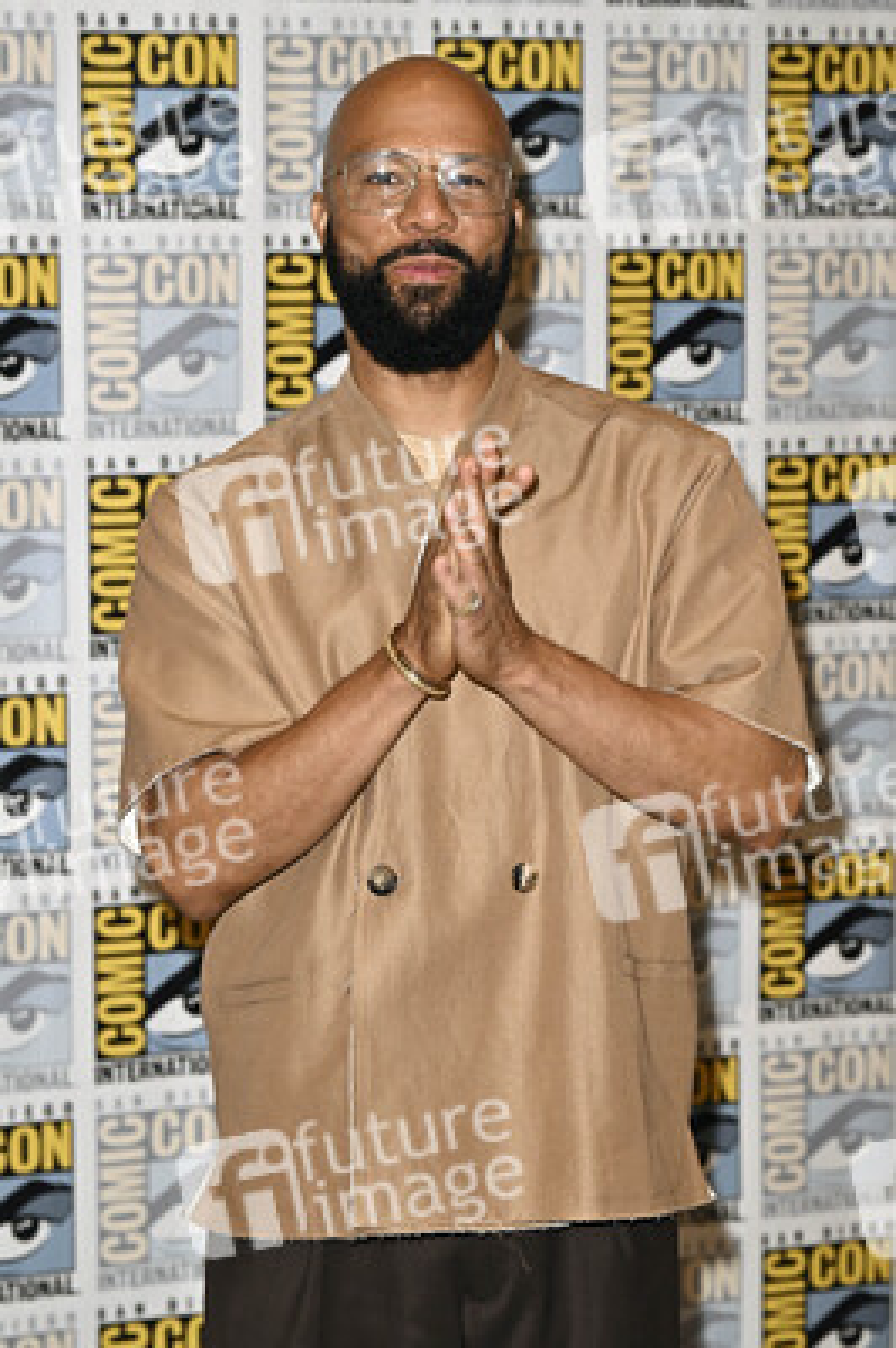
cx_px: 448
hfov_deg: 16.4
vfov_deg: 24.5
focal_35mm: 83
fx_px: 3104
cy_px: 674
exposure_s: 1/250
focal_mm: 83
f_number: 5
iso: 2500
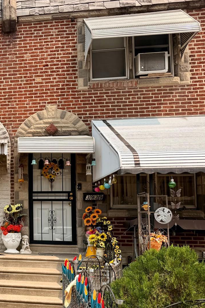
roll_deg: -1.0
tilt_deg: +3.5
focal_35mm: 48
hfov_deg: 24.0
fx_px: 410
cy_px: 192
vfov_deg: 40.8
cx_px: -75
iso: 80
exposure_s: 1/4167
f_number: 1.78
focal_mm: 6.76
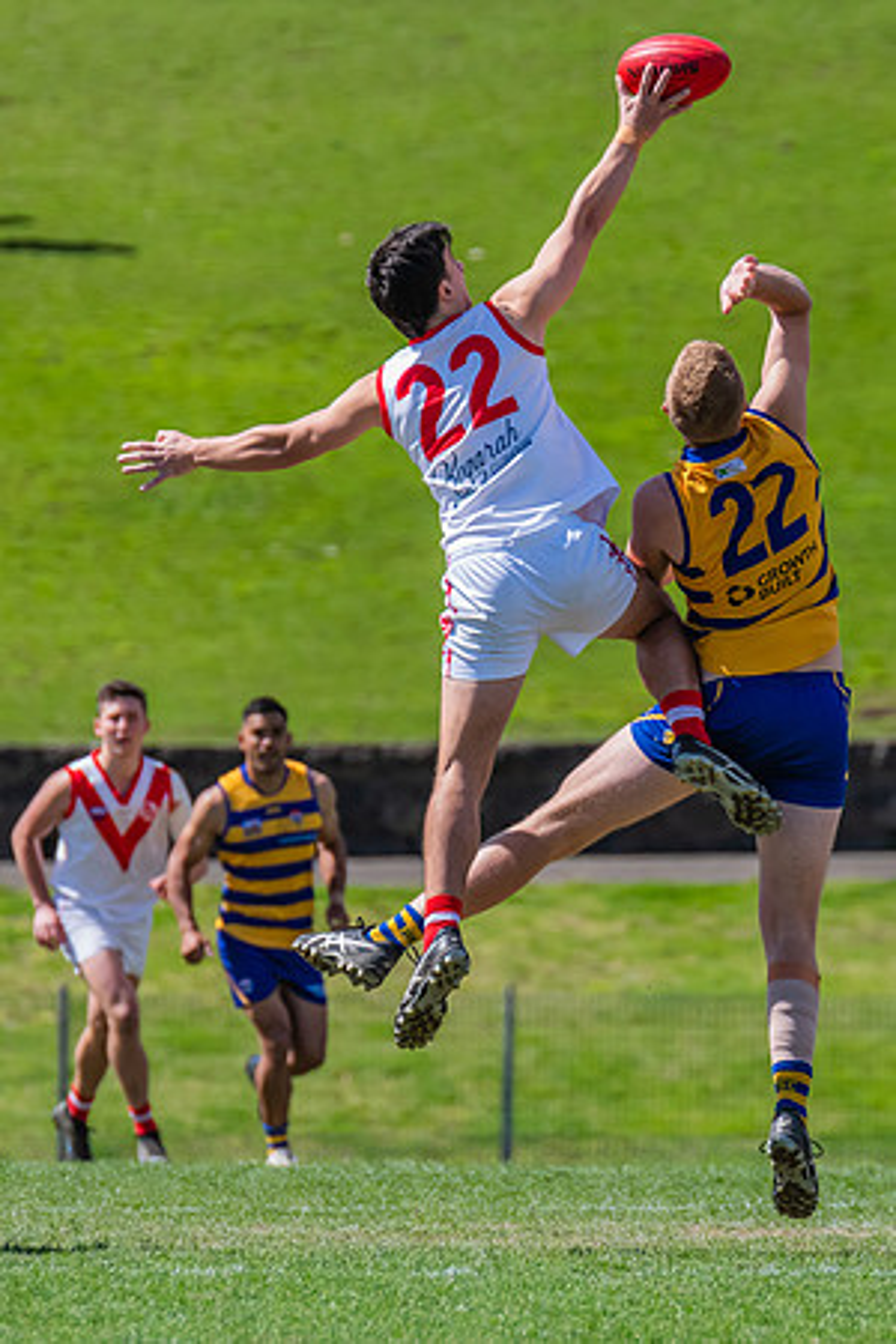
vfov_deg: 2.7
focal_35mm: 774
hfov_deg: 1.8
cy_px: 717
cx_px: 644
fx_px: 28891
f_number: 7.1
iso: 800
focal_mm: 420
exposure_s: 1/2000
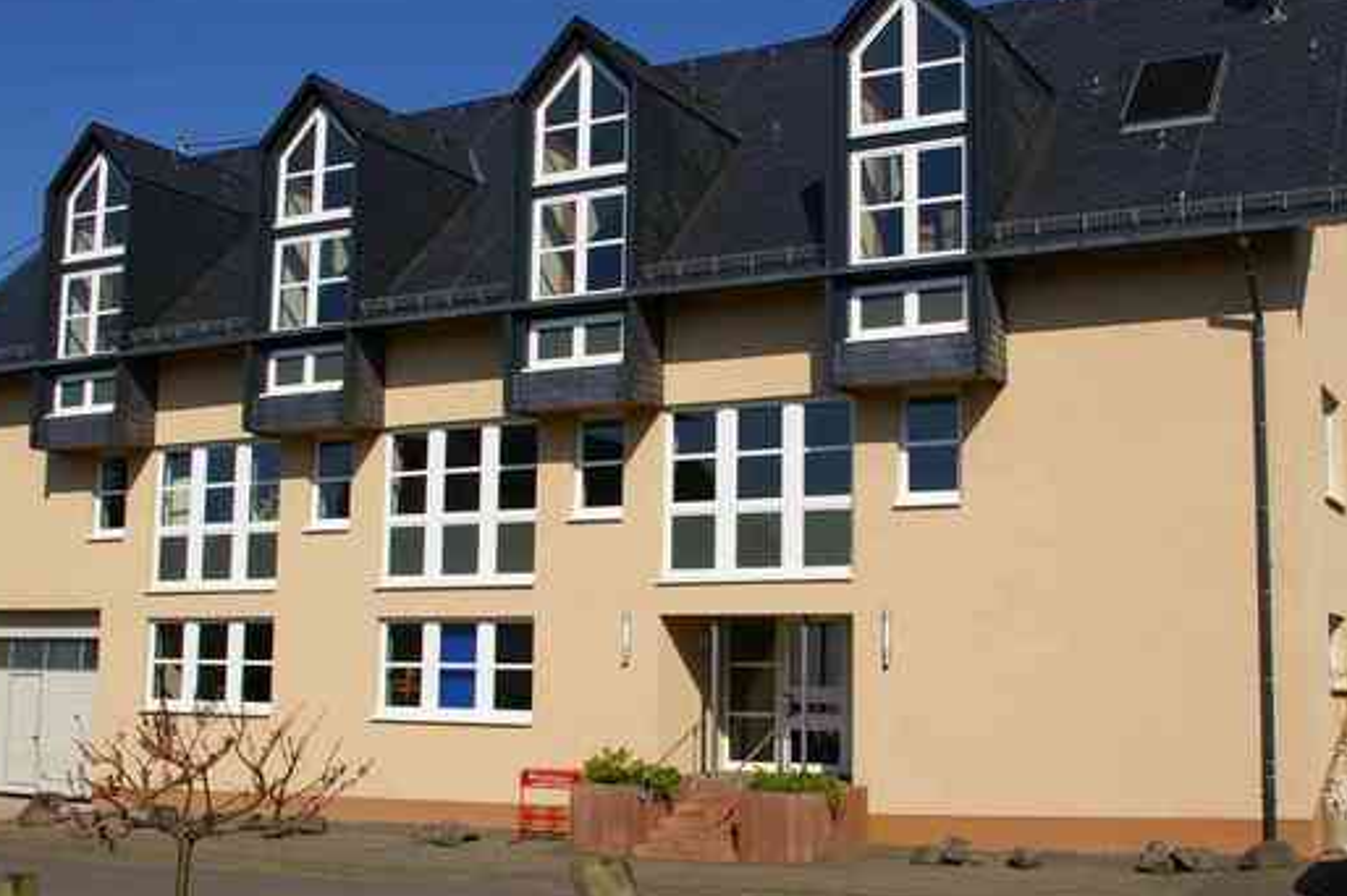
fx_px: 1570
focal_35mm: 42
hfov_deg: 46.4
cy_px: 469
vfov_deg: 31.8
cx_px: 721
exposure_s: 1/350
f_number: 11
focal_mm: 18
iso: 200
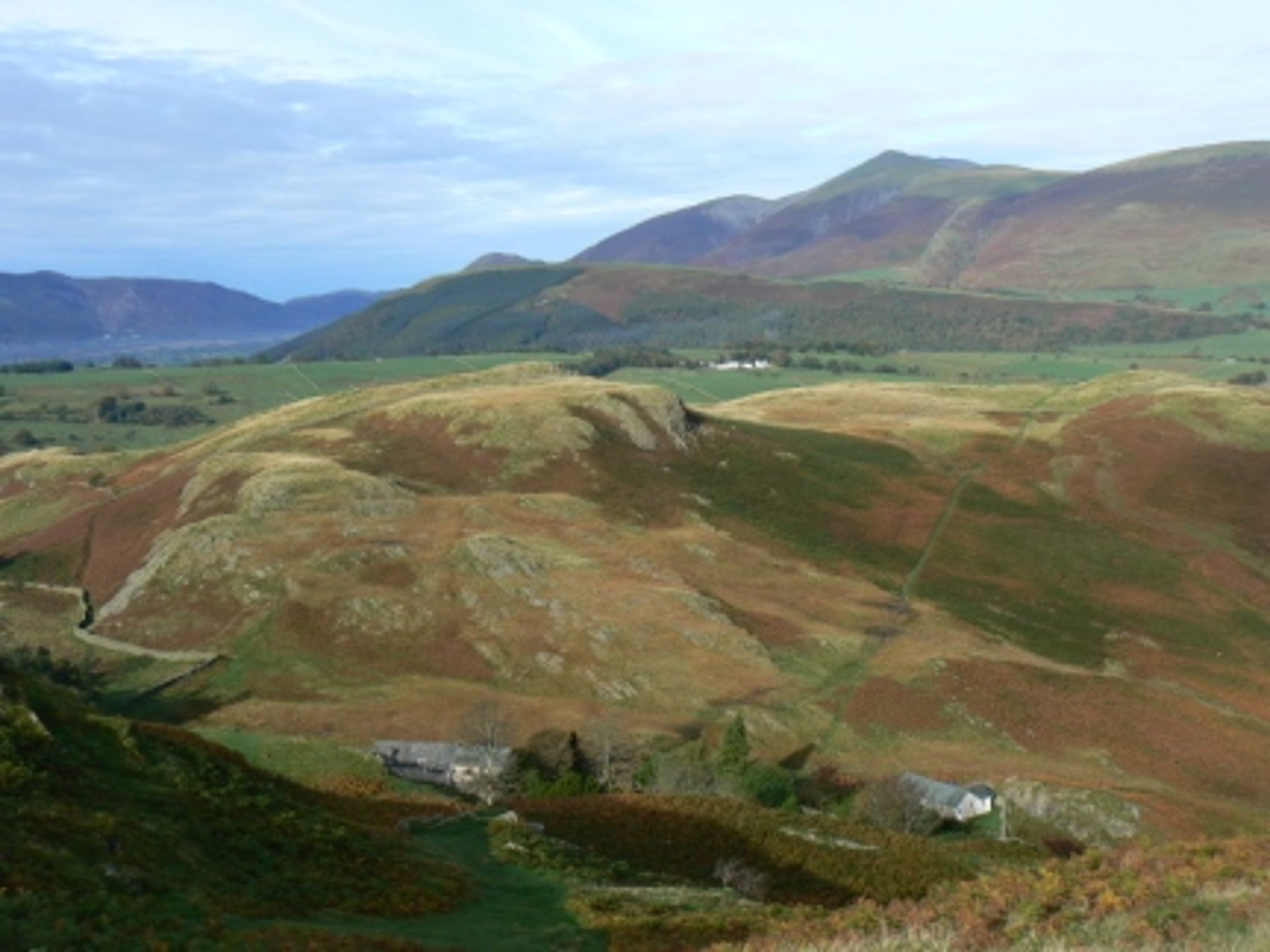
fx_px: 1541
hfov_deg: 44.8
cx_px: 635
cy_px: 476
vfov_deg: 34.3
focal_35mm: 42
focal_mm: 6.9
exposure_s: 1/400
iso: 80
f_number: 5.6
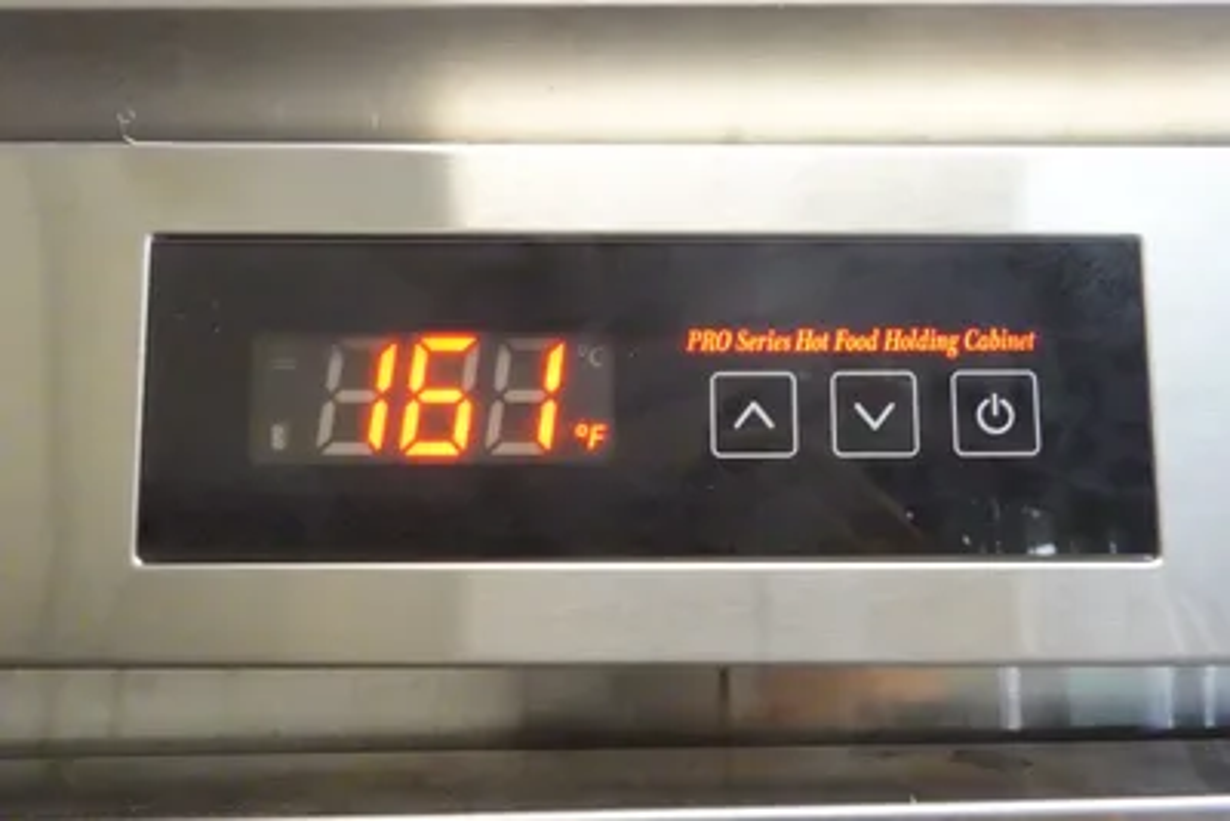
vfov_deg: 43.6
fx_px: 1025
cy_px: 410
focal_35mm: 30
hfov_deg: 61.9
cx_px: 615
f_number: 11
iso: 6400
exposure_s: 1/13
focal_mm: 11.29
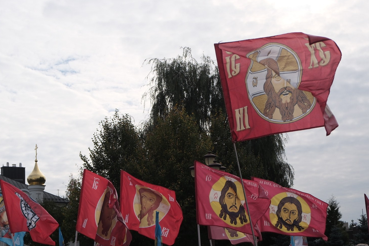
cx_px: 173
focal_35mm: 56
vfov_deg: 23.8
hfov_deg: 35.6
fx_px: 574
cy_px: 198
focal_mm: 20.3
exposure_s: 1/2400
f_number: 4.2
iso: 250
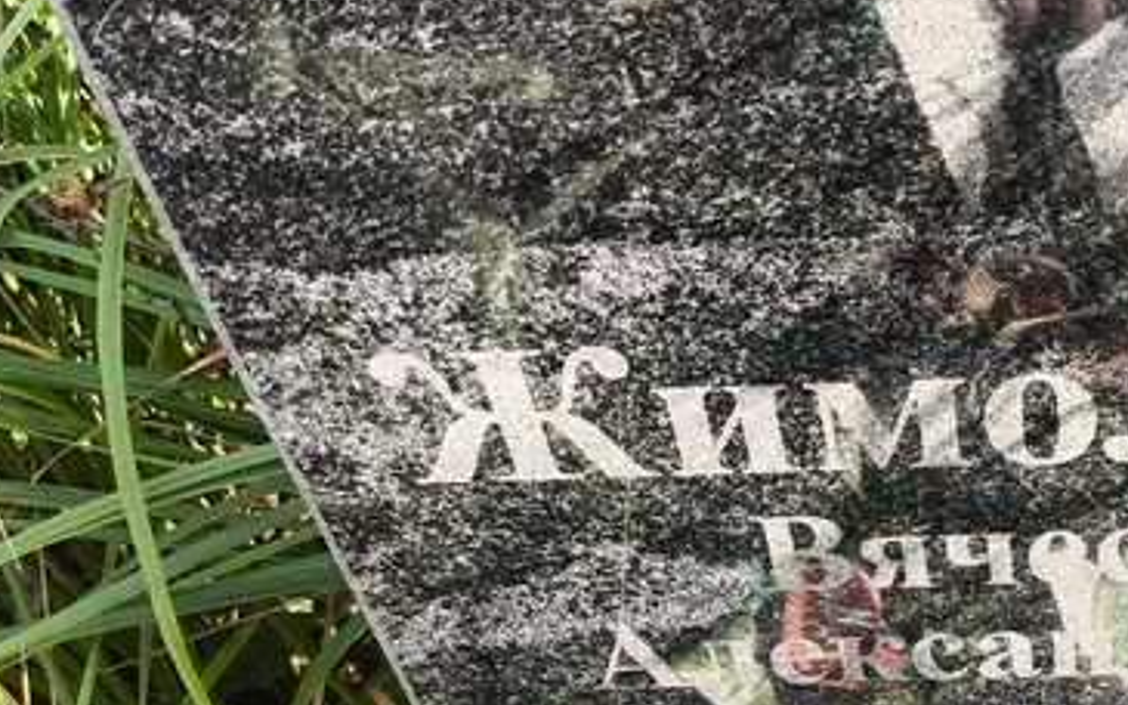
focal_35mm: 58
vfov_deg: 22.0
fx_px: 1783
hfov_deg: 33.3
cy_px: 581
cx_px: 1015
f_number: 1.7
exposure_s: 1/356
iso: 50
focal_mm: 4.71
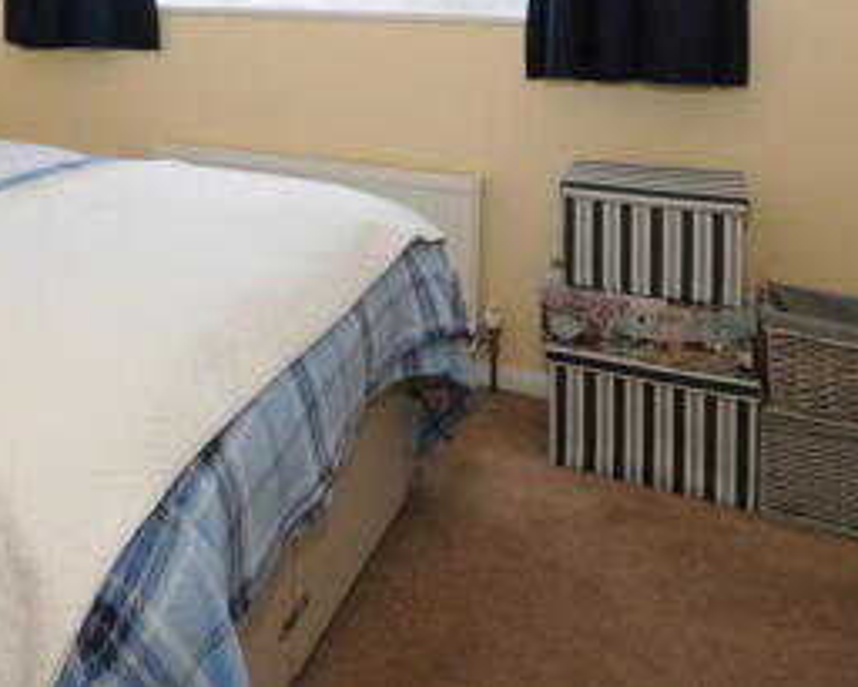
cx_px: 225
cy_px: -37
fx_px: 915
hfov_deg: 48.5
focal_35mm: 36
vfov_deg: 36.1
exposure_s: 1/30
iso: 400
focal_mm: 10
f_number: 5.6
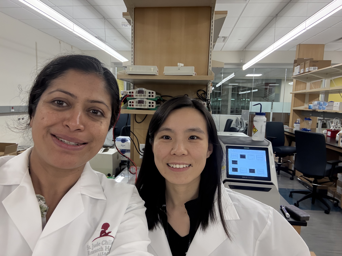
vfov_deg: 58.9
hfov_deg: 73.9
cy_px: 128
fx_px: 227
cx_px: 171
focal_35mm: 23
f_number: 1.9
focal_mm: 2.69
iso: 250
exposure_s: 1/60
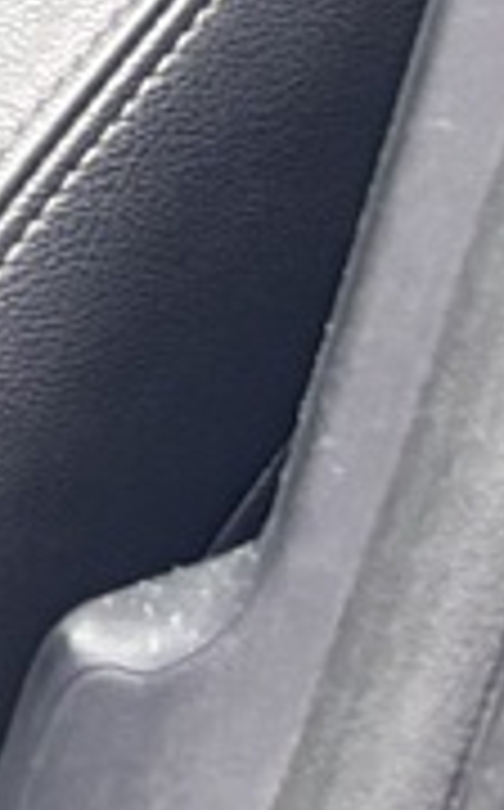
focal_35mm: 221
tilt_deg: -19.8
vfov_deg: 8.7
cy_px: -1076
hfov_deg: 4.6
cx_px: -2340
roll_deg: +1.9
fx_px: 4873
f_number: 1.6
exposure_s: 1/60
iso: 160
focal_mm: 5.96
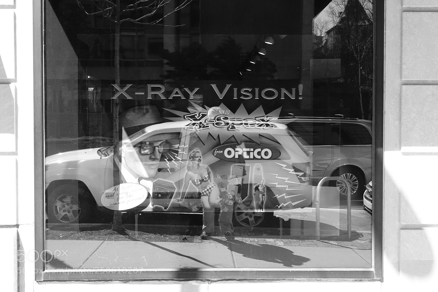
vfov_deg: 27.0
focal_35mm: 50
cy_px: 146
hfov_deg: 39.6
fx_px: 608
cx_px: 219
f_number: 4.5
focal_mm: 18.21
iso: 1000
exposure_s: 1/1000
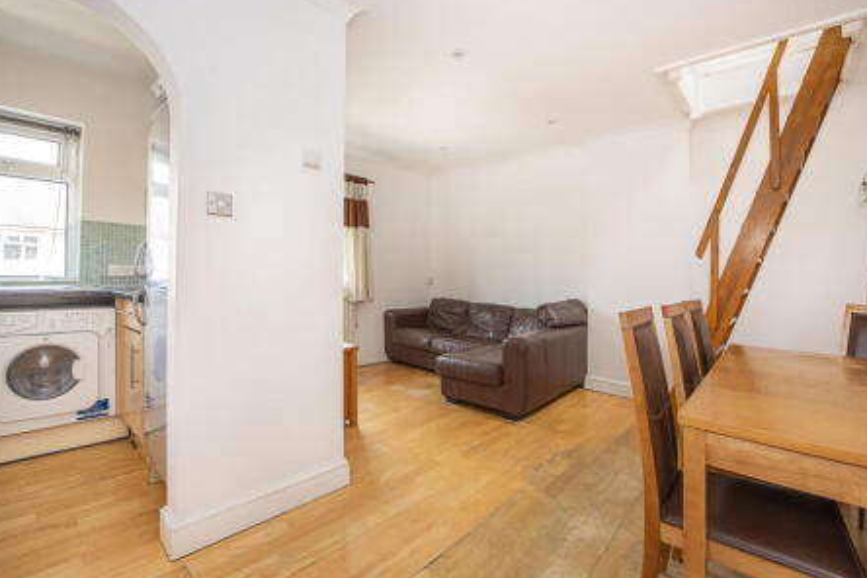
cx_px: 451
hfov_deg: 100.3
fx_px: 361
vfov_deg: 77.3
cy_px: 282
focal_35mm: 15
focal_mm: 14
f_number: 7.1
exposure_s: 1/50
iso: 500
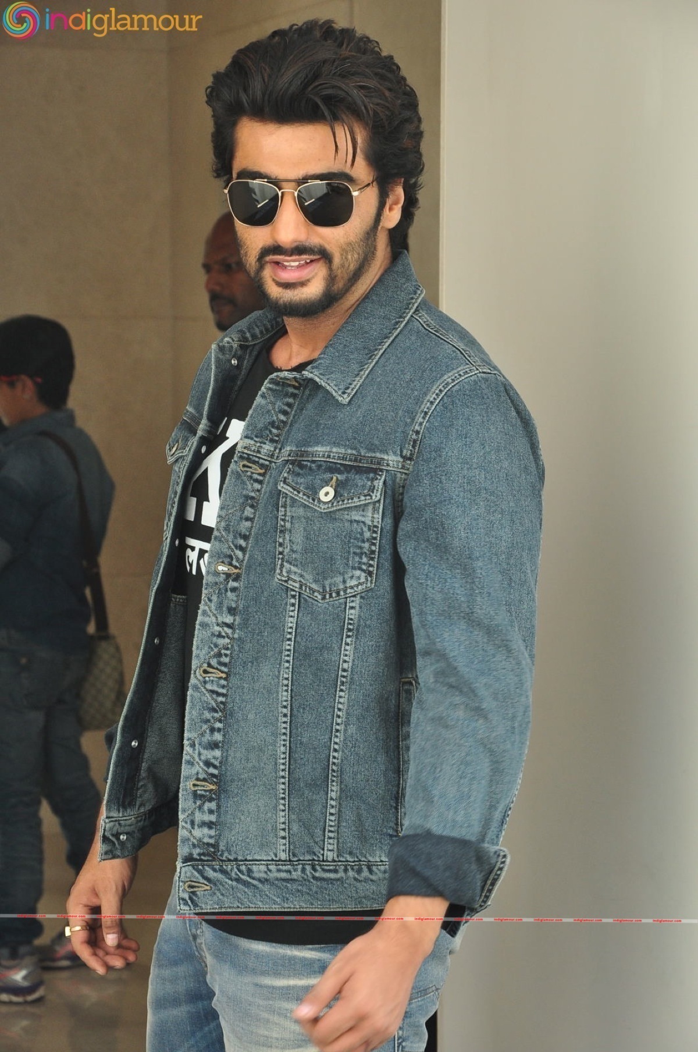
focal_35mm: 105
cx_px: 349
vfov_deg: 19.5
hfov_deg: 13.0
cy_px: 526
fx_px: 3063
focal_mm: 70
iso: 500
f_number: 7.1
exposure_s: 1/125
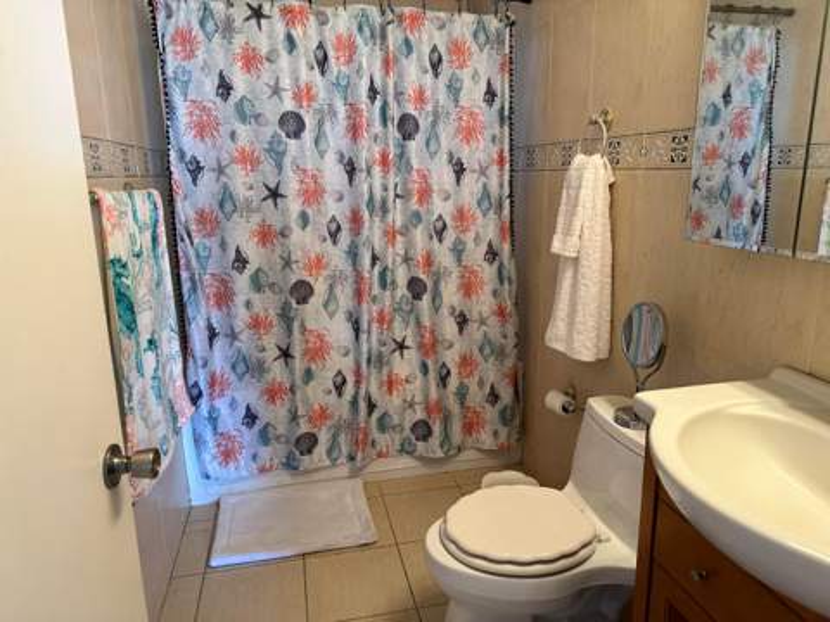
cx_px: 415
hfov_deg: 71.6
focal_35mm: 24
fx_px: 575
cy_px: 311
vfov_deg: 56.8
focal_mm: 6.86
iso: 400
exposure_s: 1/60
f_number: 1.78
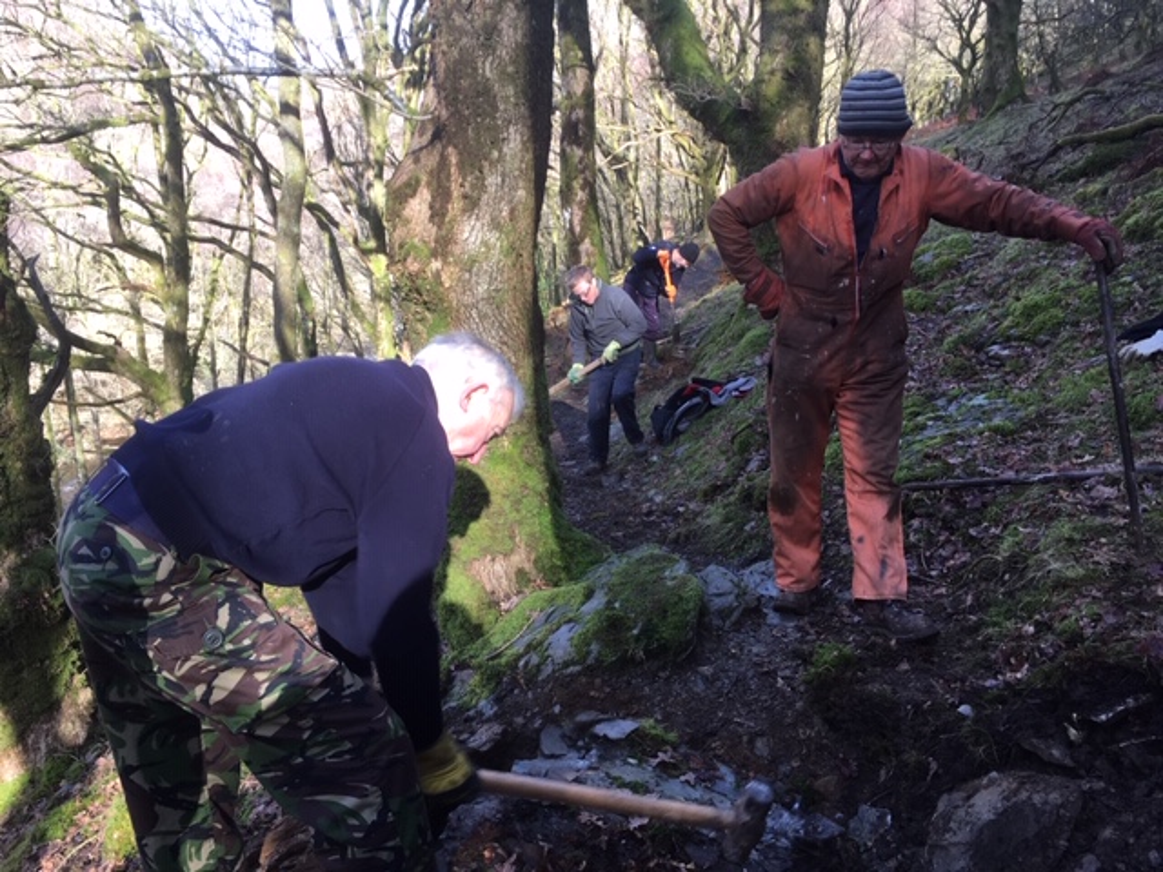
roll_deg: -1.4
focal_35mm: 29
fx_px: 974
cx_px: 582
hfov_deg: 61.7
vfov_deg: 48.2
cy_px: 436
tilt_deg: -11.4
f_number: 2.2
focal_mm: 4.15
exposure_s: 1/100
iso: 25
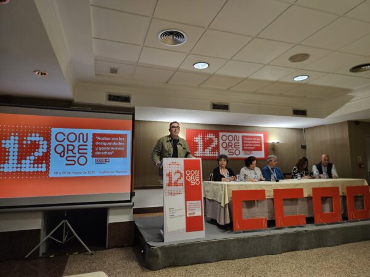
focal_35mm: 23
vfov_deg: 58.9
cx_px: 185
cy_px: 138
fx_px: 246
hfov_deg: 73.9
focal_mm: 5.4
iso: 160
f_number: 1.8
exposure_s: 1/100
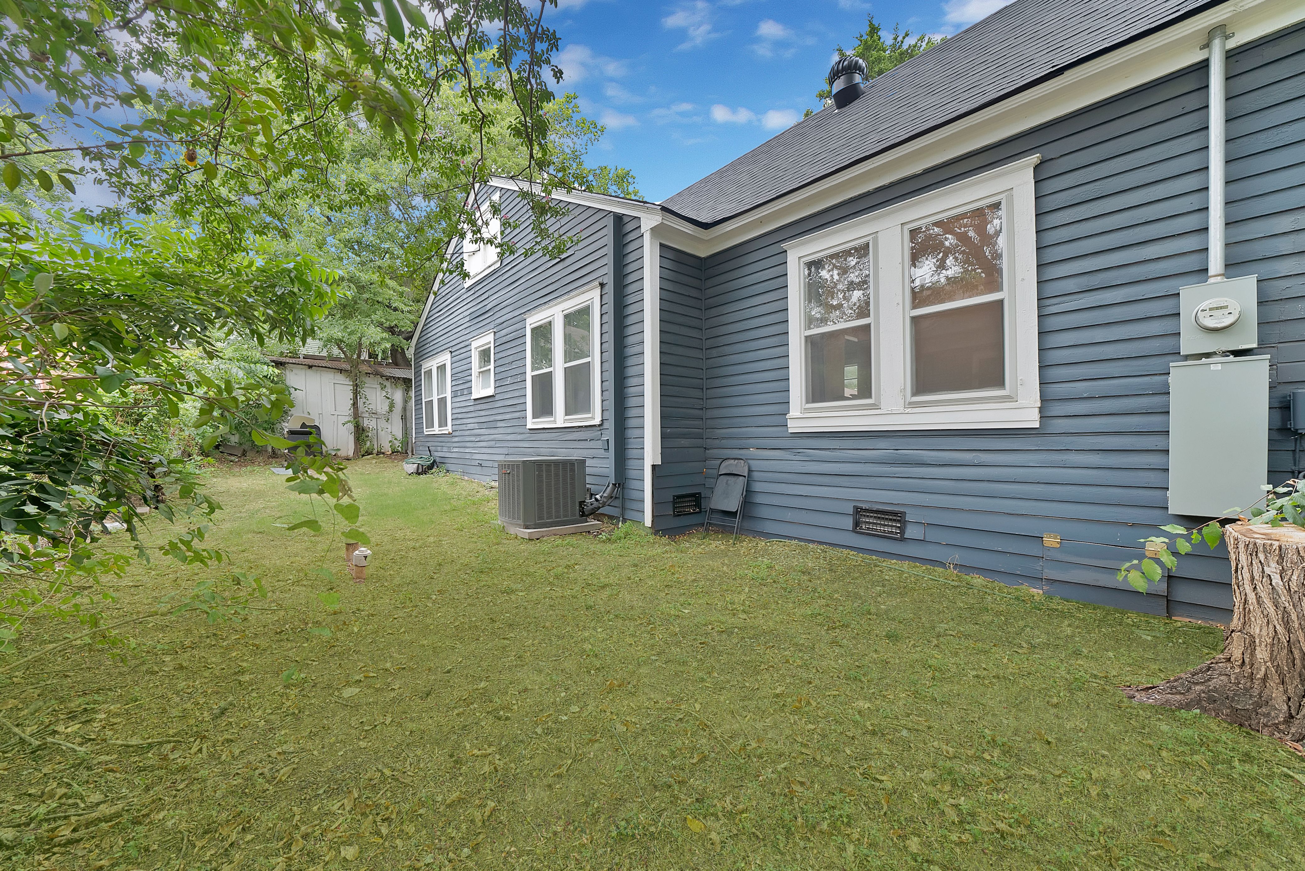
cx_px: 652
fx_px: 435
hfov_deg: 112.6
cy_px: 436
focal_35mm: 12
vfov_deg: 90.1
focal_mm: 12
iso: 640
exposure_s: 1/20
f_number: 9
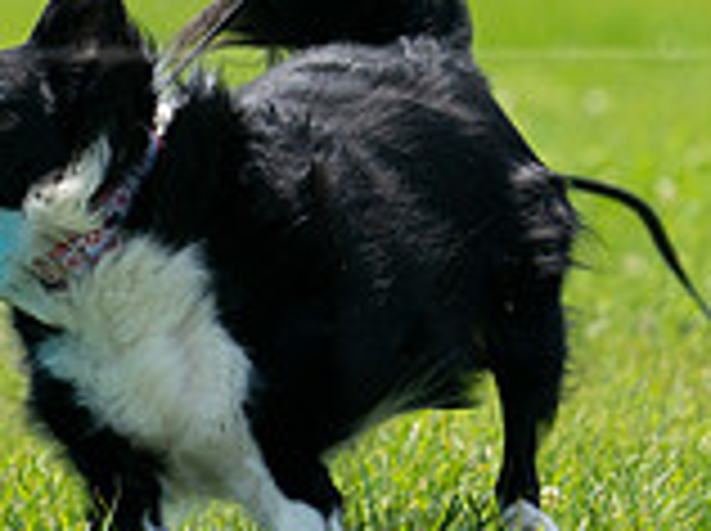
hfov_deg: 1.8
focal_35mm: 1087
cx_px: 86
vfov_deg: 1.4
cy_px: -12
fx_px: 22293
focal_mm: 295
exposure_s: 1/4000
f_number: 5.6
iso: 1250
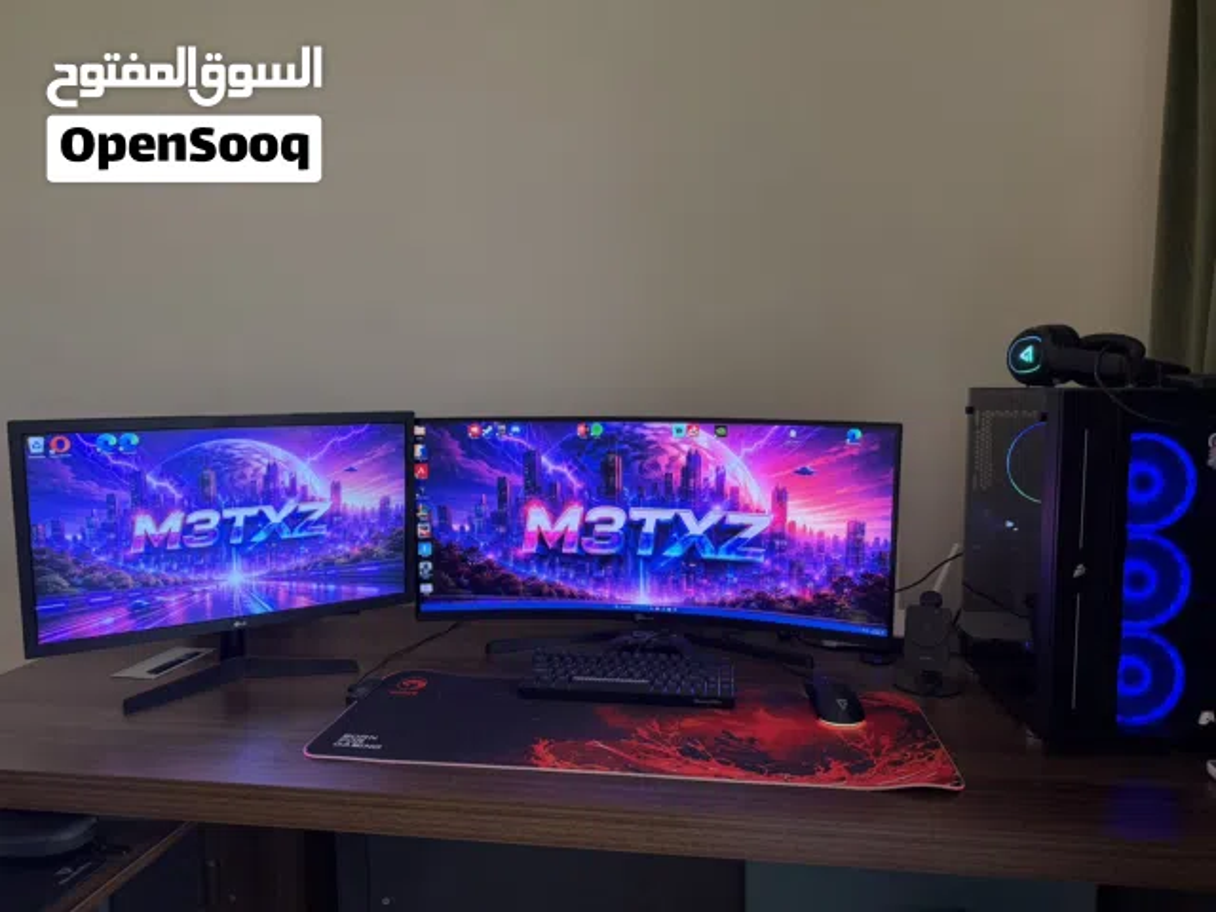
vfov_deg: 56.8
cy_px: 456
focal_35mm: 24
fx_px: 843
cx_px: 608
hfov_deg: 71.6
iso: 250
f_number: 1.78
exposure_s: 1/60
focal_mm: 6.76
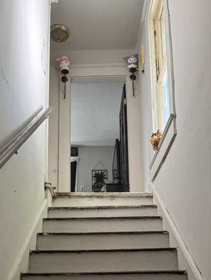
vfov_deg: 44.4
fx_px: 325
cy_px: 226
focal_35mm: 40
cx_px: 97
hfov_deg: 36.0
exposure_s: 1/60
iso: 500
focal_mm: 6.76
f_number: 1.78
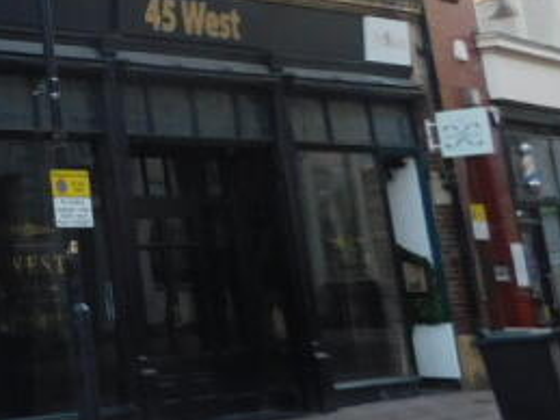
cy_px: -78
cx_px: -493
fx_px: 1471
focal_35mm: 91
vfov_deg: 15.6
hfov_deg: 17.1
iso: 125
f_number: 3
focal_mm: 4
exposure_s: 1/60
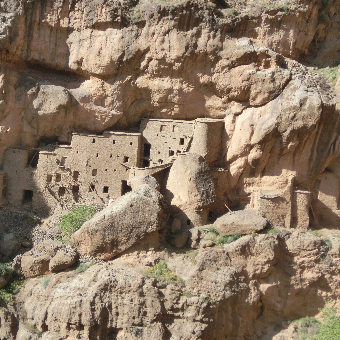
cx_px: 108
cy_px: 153
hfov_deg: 20.8
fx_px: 922
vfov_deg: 20.9
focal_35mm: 83
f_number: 4.6
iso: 80
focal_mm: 11.17
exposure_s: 1/400
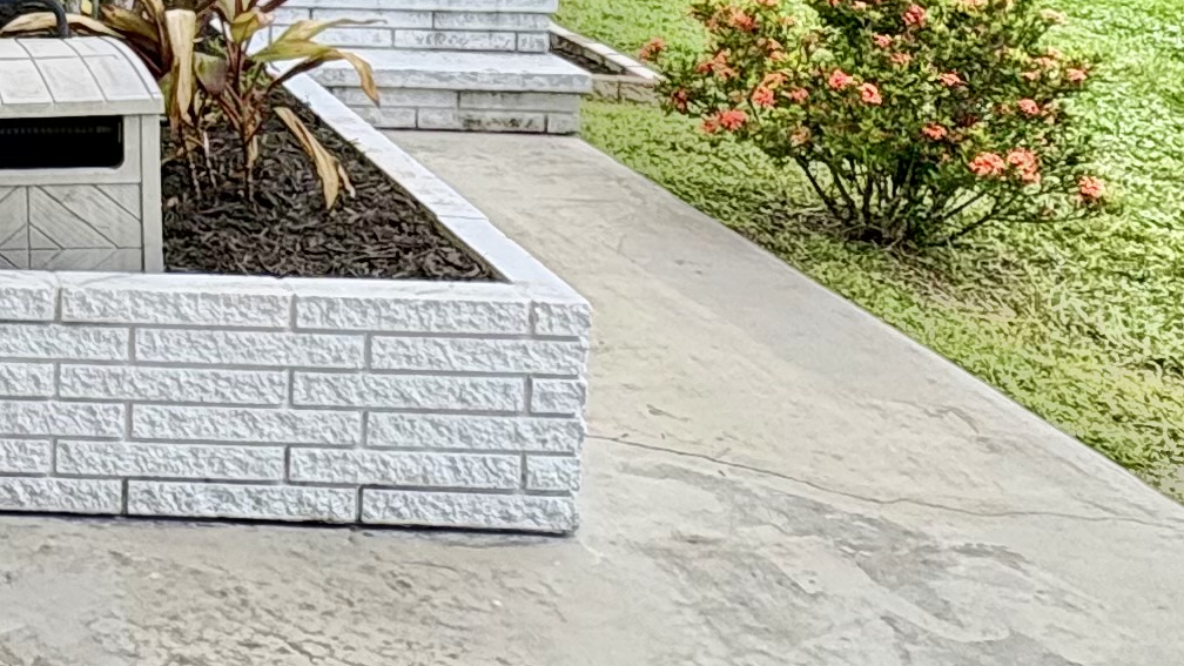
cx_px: -322
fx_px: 1915
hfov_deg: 28.6
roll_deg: -0.4
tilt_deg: -2.0
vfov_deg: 17.9
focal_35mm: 61
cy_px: -285
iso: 64
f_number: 2.2
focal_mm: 2.22
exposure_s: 1/756
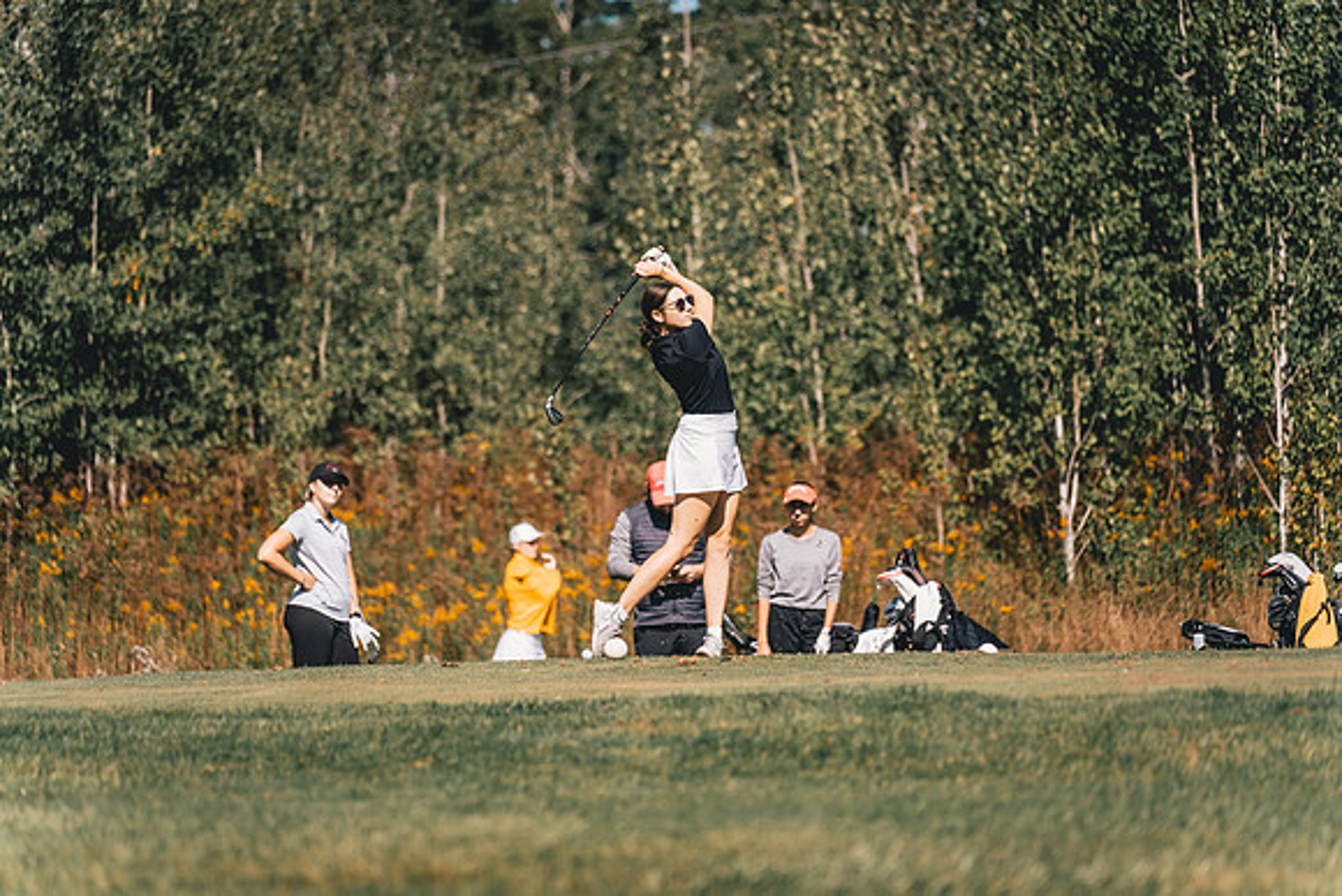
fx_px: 5670
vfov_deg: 9.0
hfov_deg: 13.5
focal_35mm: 152
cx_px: 671
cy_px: 448
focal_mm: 150
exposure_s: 1/4000
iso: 200
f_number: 2.8
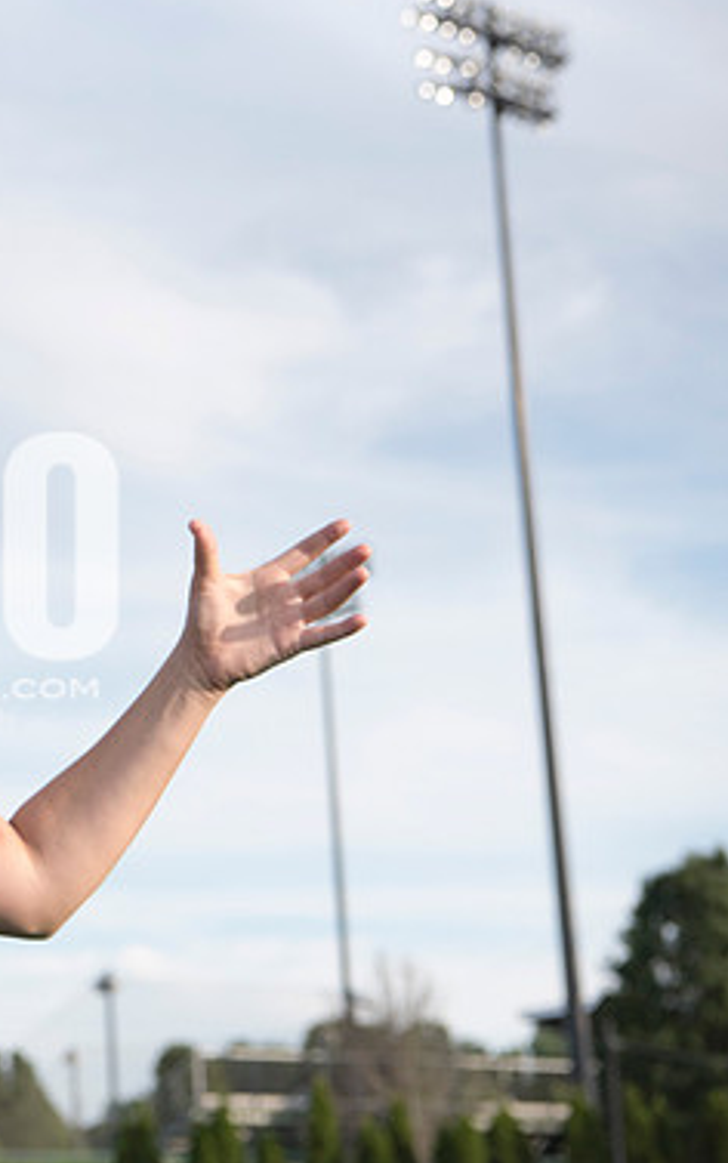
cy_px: 578
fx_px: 2885
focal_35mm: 91
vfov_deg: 22.8
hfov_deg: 14.0
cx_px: -114
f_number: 5.6
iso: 800
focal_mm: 58
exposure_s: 1/3200
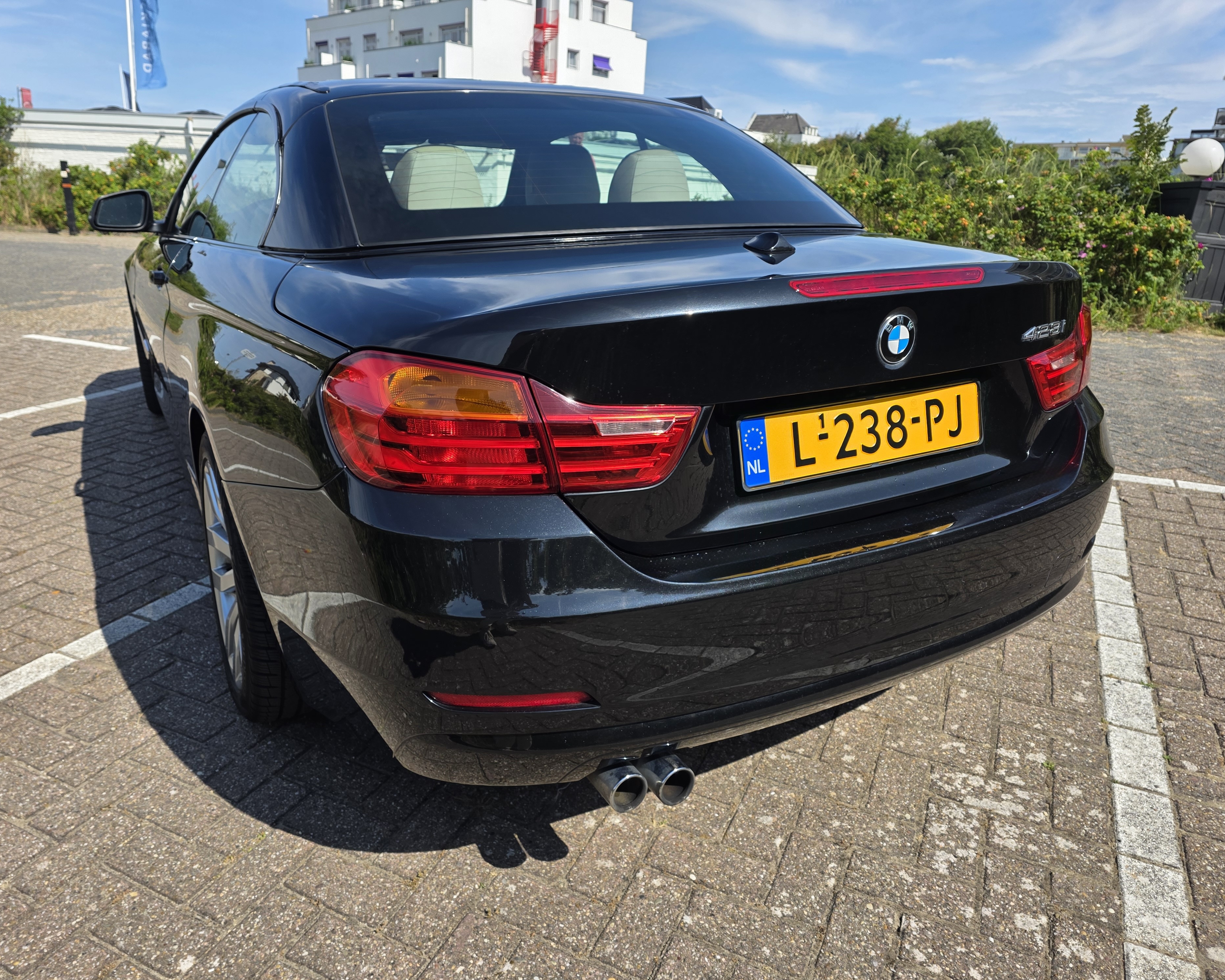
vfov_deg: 58.8
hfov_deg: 70.3
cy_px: 491
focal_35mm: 24
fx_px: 870
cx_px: 588
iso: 80
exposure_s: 1/4057
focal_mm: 6.3
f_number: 1.7
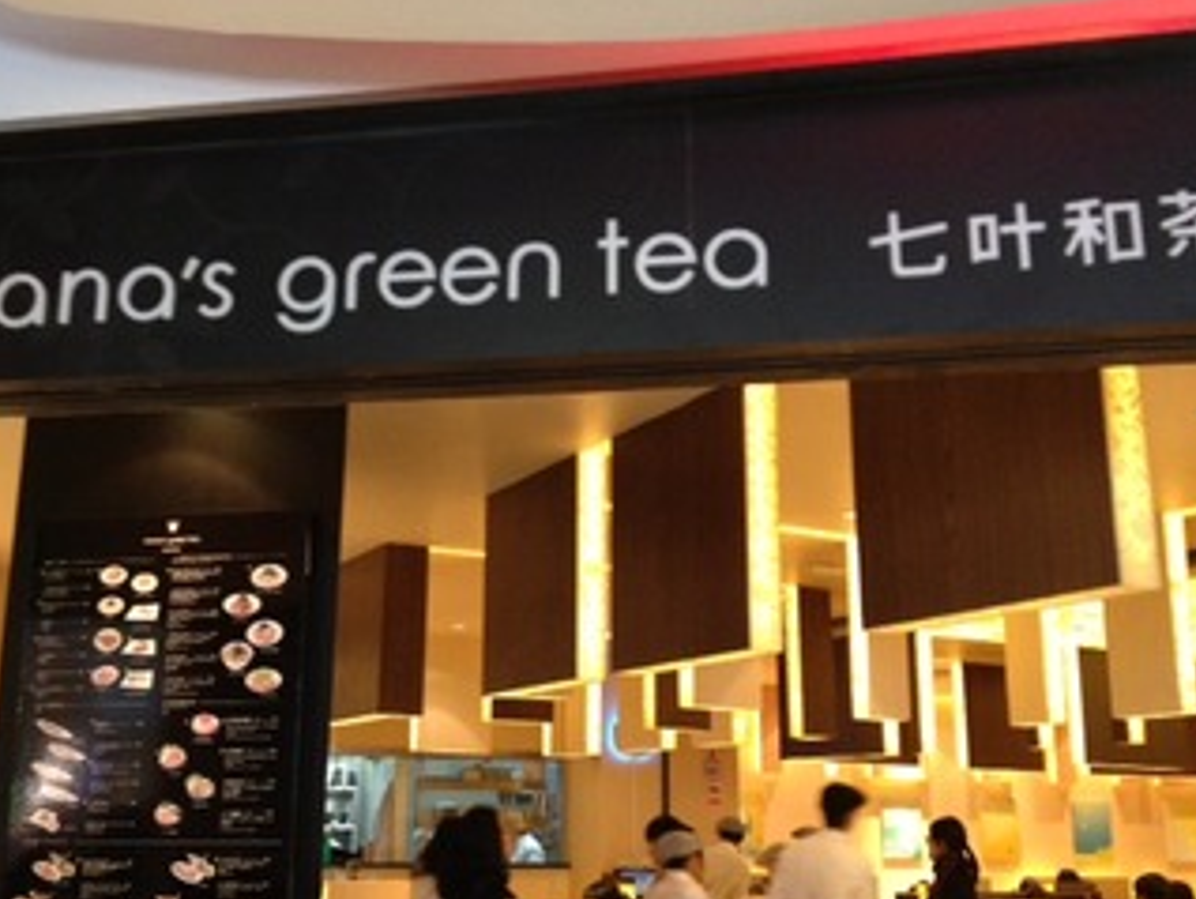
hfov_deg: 42.9
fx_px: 1521
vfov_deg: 32.9
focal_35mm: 44
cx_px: 553
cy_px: 485
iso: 320
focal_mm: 4.28
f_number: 2.4
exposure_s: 1/20
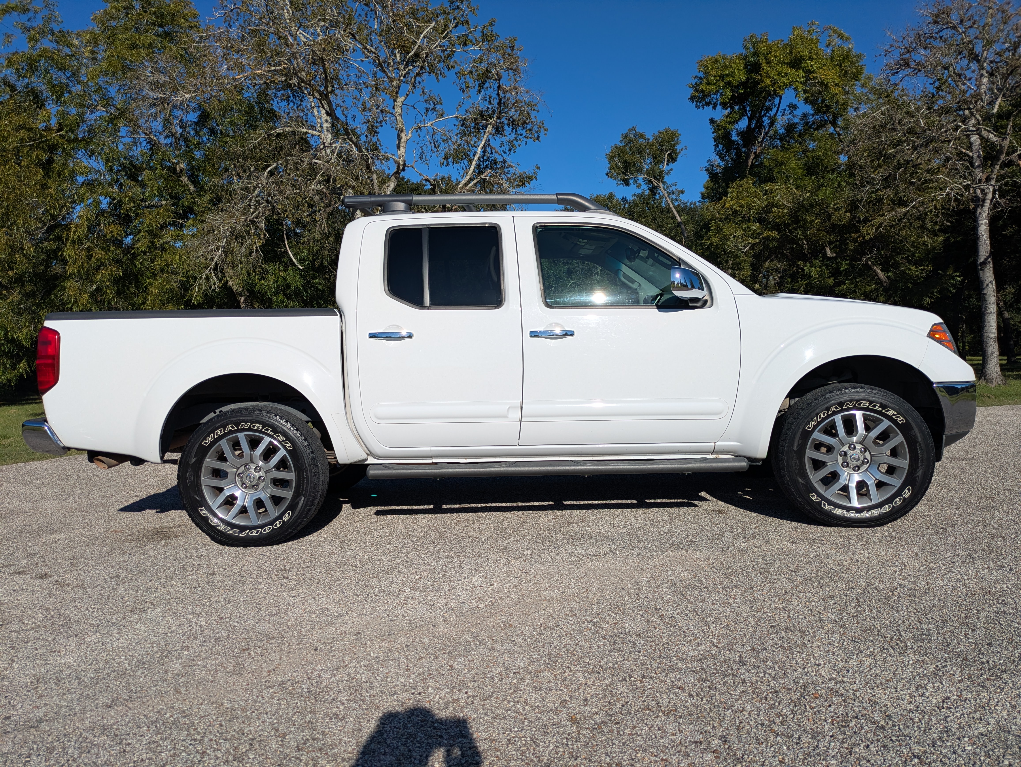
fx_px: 738
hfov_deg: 69.4
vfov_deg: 54.9
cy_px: 384
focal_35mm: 25
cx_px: 510
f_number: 1.89
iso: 51
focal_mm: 5.43
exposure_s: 1/4444
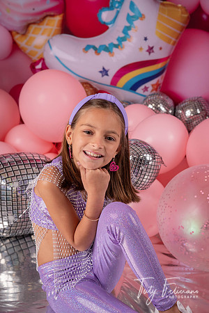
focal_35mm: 55
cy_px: 156
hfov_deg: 24.6
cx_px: 104
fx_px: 479
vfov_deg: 36.2
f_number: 5
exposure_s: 1/100
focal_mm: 55
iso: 160
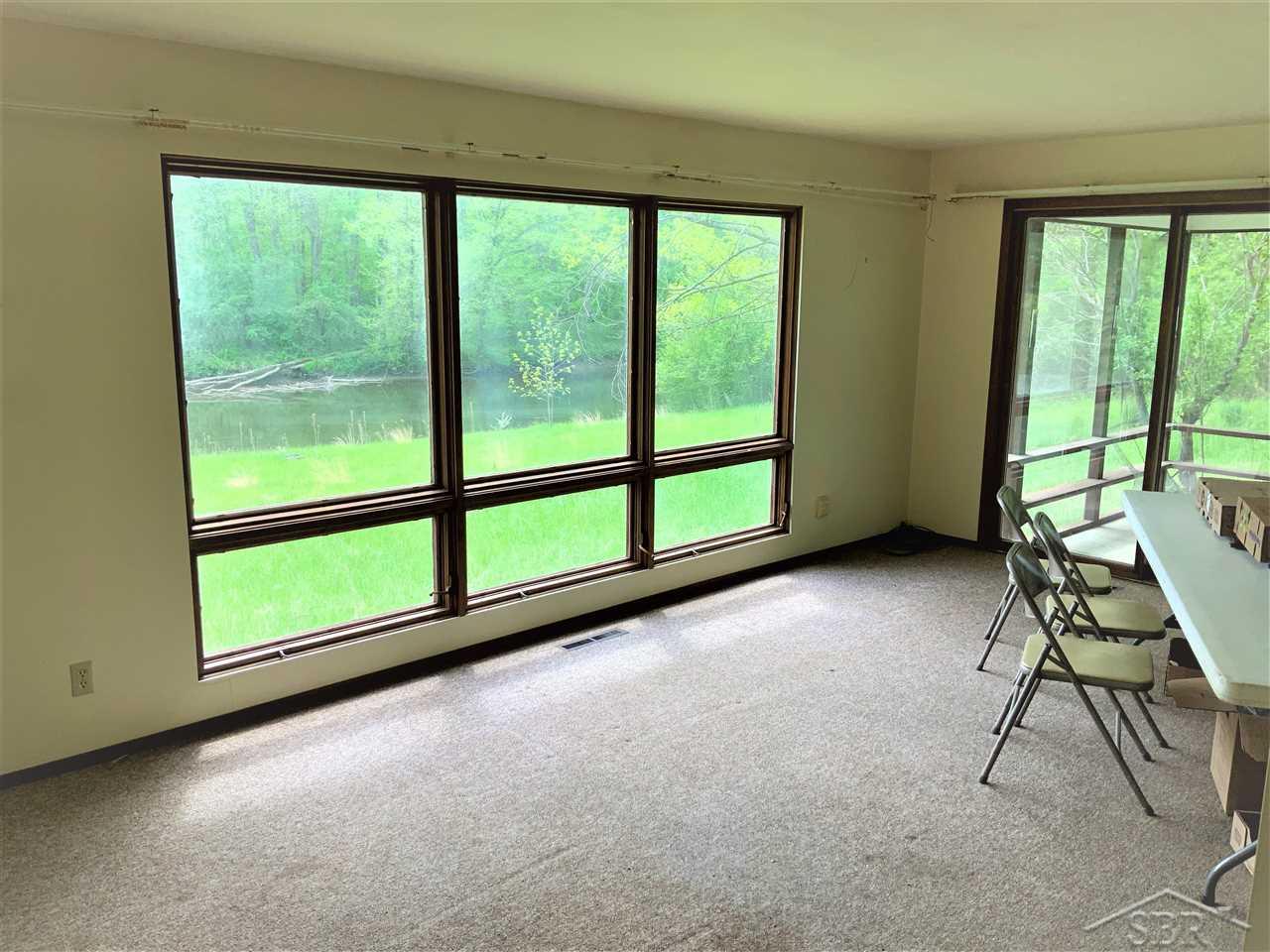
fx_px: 1064
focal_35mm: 29
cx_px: 635
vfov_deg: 48.2
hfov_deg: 61.7
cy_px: 476
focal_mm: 3
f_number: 1.8
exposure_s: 1/190
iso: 16
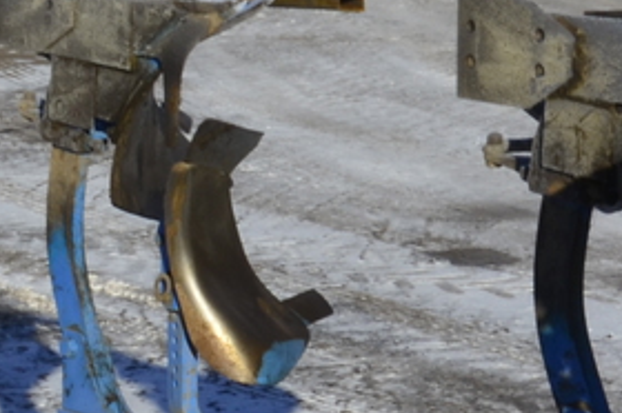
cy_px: 395
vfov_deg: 8.0
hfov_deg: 11.6
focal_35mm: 171
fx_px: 2956
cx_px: -244
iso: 125
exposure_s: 1/80
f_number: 22
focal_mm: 25
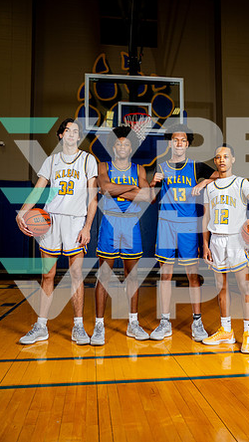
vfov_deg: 58.0
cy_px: 219
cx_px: 147
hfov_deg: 34.6
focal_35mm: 34
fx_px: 399
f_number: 4
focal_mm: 32
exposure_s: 1/250
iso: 160
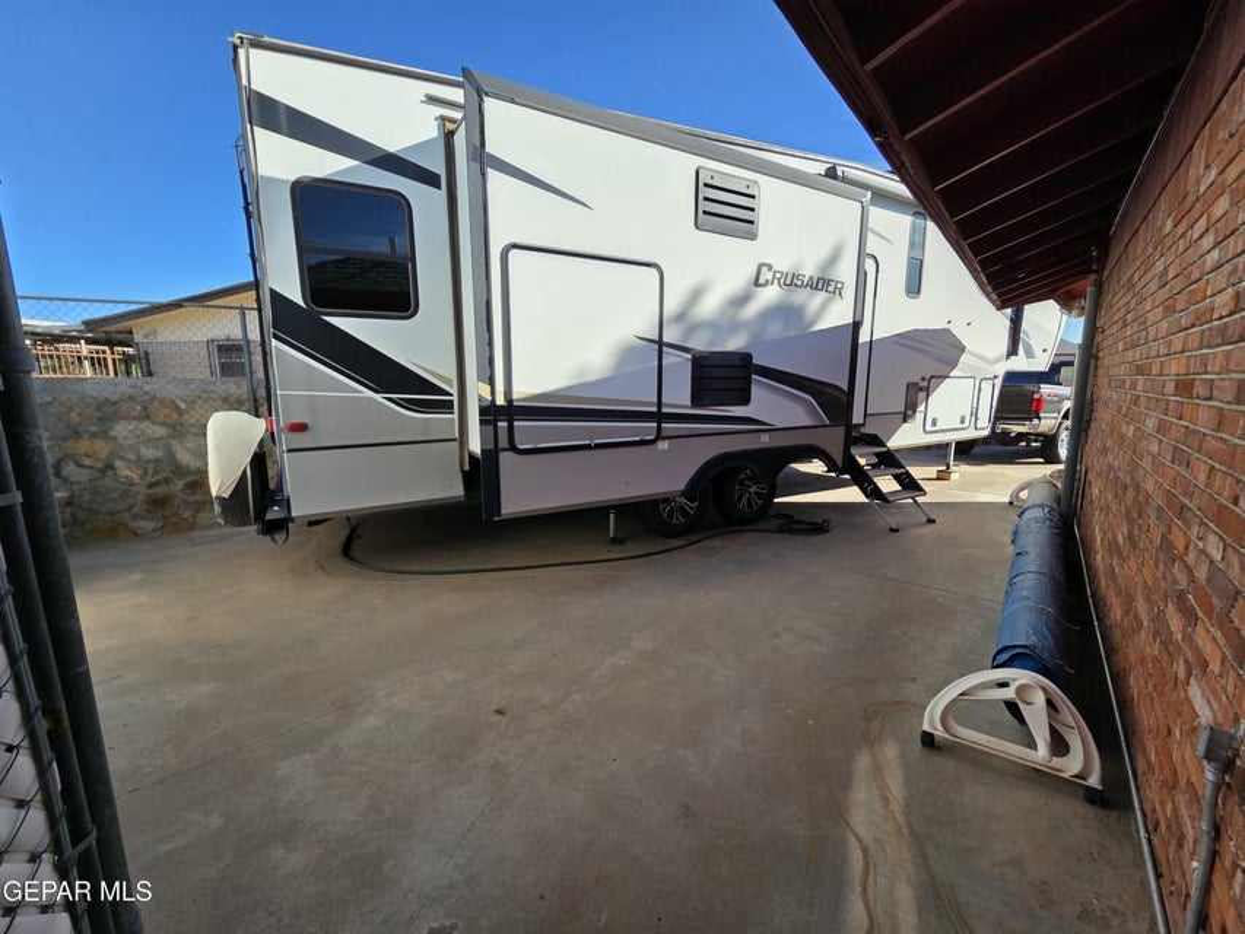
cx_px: 622
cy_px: 467
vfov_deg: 89.9
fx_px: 468
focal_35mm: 13
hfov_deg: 106.2
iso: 50
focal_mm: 2.2
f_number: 2.2
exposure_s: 1/1550
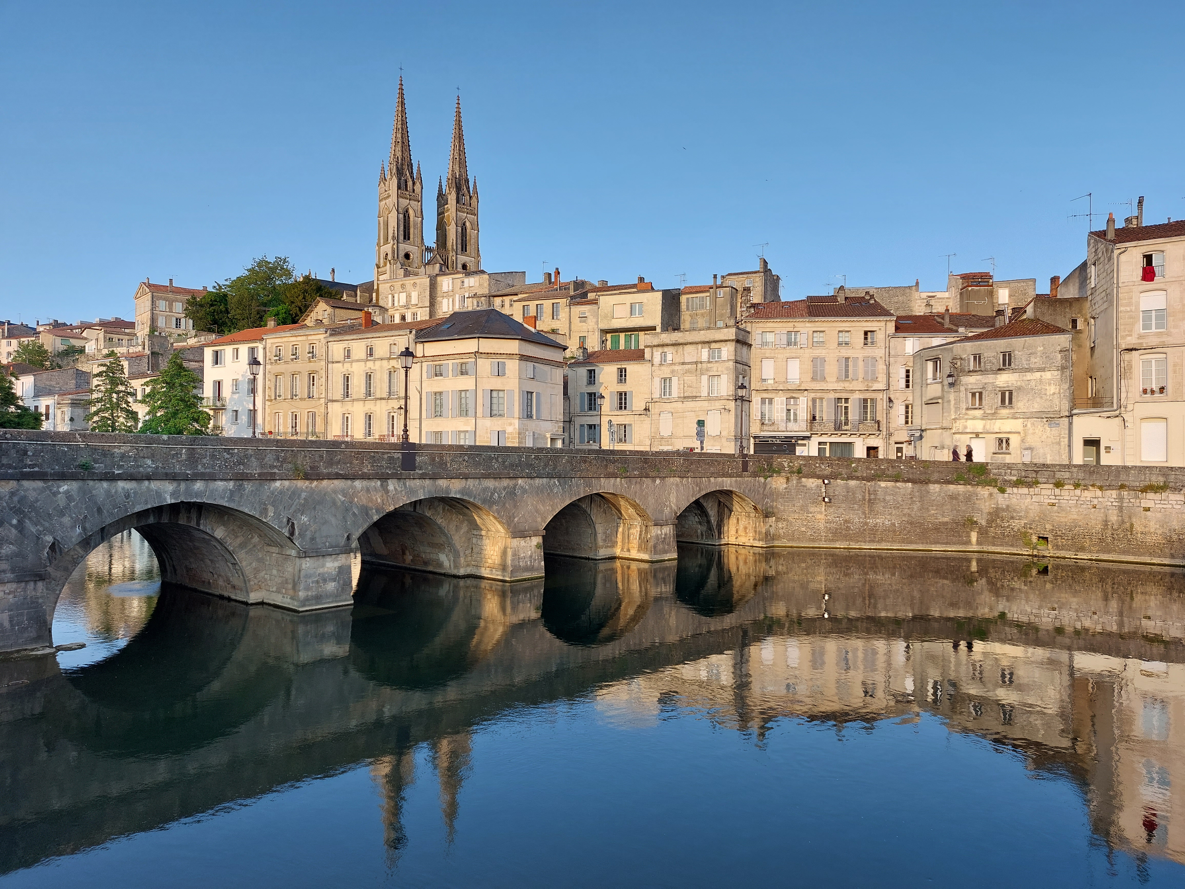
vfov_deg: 54.9
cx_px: 592
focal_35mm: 25
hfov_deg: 69.4
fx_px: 856
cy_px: 444
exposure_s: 1/249
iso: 25
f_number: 1.8
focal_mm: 5.23
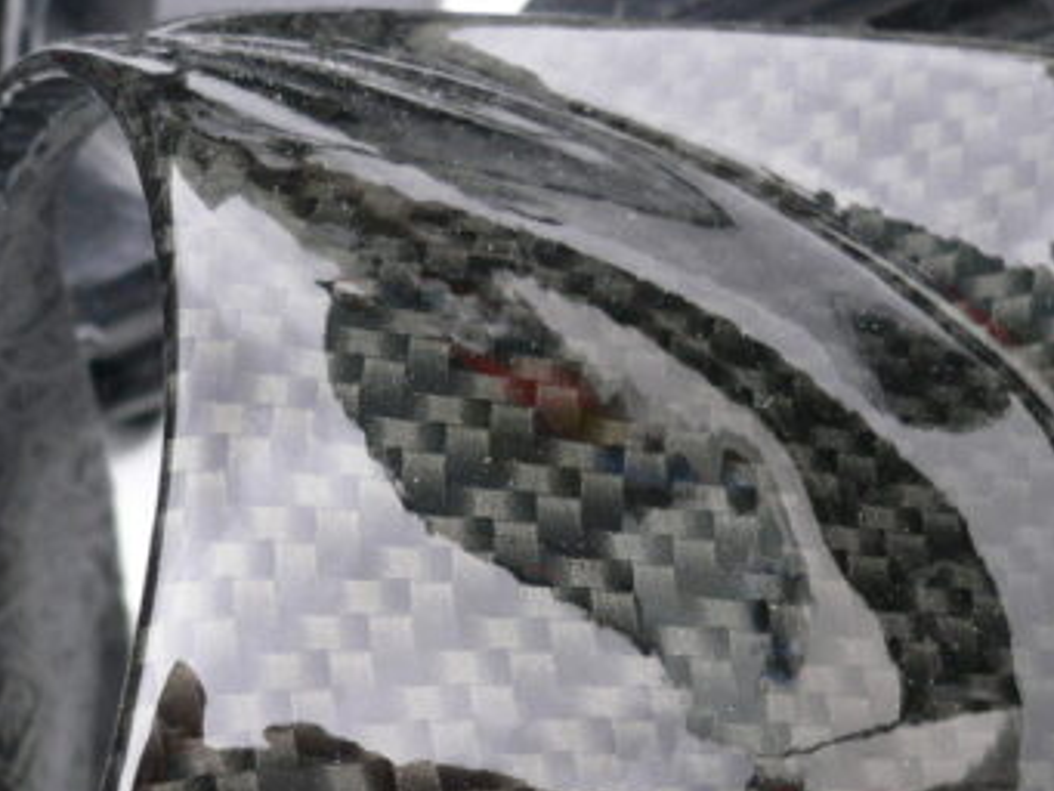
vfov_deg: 17.8
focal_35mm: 82
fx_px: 2498
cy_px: 692
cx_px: 563
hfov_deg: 23.8
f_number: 2.8
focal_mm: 5.8
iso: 100
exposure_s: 1/80
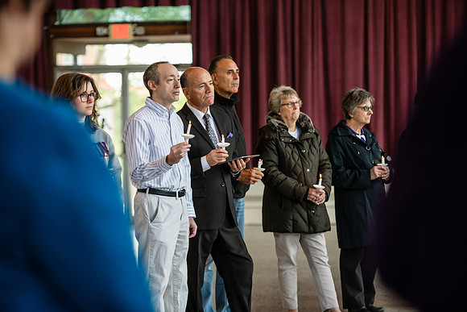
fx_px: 1505
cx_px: 234
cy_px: 156
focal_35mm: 116
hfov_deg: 17.6
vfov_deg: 11.8
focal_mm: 116
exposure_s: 1/200
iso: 1000
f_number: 2.8
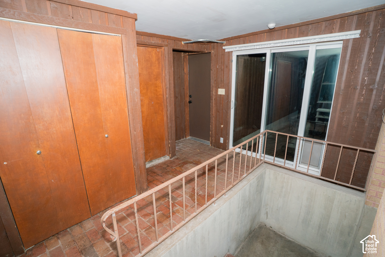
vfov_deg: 70.2
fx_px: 183
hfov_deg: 93.0
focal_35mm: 17
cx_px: 192
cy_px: 128
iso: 800
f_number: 4.5
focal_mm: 17
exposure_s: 1/250
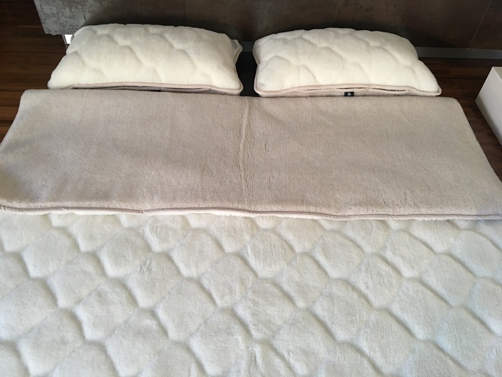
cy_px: 188
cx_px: 251
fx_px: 421
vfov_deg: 48.2
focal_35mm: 29
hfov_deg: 61.7
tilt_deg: -48.6
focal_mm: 4.15
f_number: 2.2
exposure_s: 1/33
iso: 160
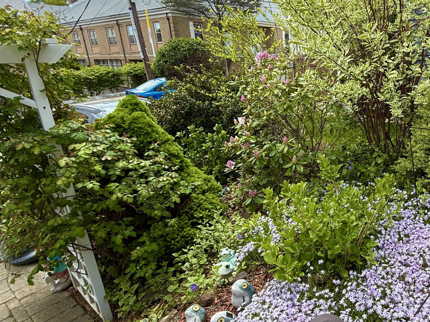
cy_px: 143
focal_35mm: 24
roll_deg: +0.6
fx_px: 298
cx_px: 343
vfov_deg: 56.7
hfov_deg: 65.3
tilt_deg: -15.0
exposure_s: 1/545
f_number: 2.2
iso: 50
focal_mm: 2.22
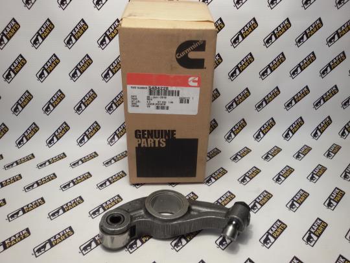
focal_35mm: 31
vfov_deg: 45.4
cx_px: 175
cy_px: 132
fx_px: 313
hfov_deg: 58.4
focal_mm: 2.93
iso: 40
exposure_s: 1/33
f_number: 2.4
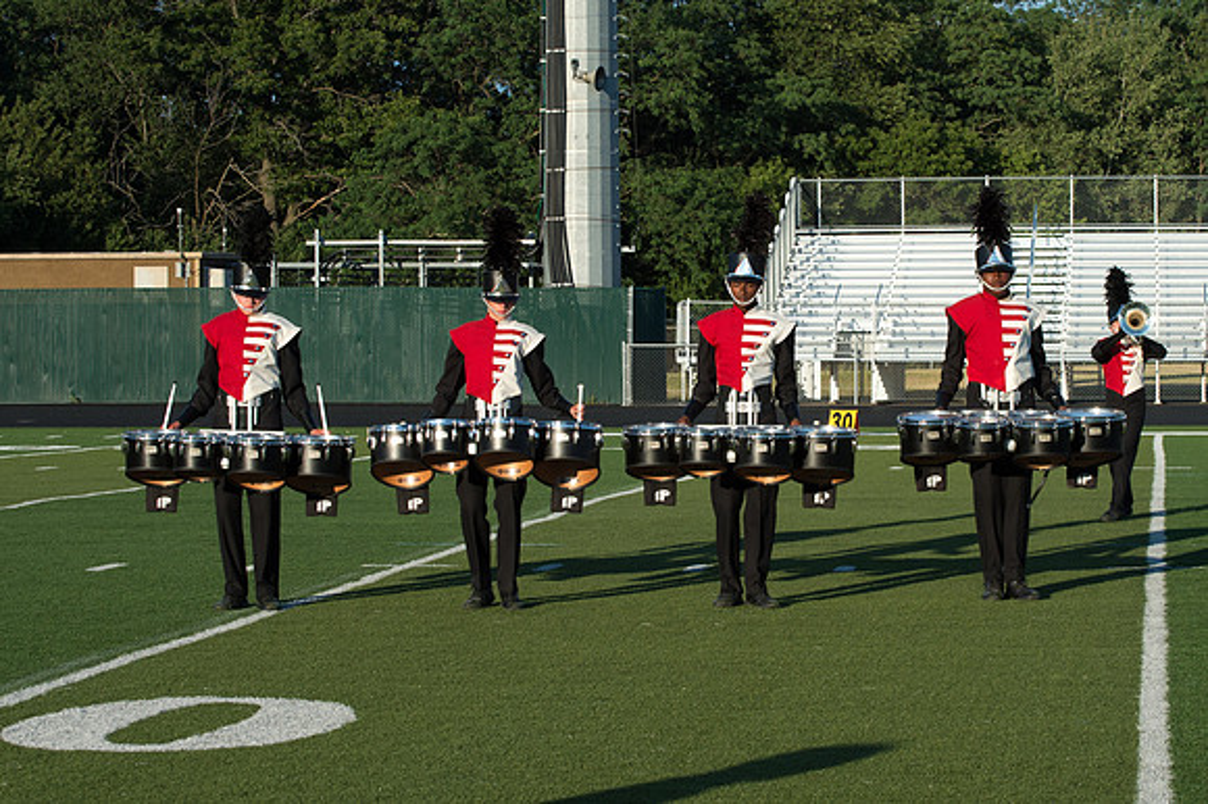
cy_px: 375
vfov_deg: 12.2
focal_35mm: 112
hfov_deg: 18.3
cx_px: 771
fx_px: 3750
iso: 640
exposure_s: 1/640
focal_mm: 75
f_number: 13
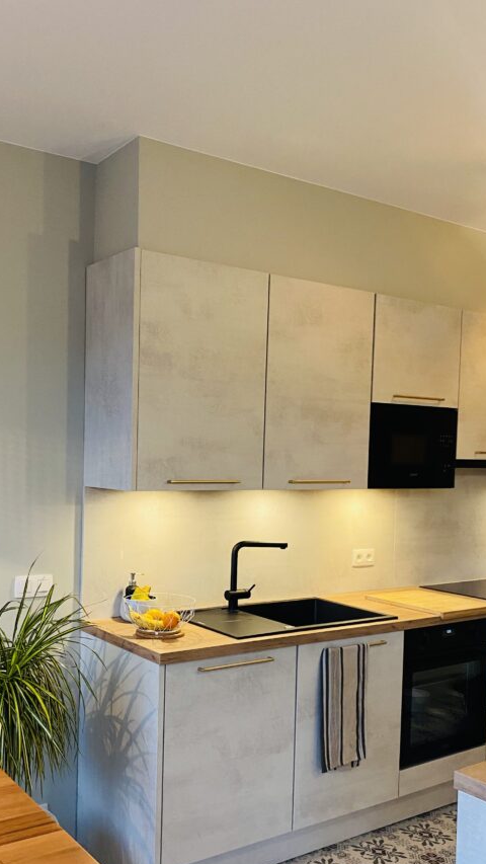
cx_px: 157
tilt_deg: -1.4
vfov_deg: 57.8
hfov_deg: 34.3
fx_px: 779
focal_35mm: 34
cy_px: 486
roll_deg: -1.0
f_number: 1.8
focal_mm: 4.25
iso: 250
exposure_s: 1/50
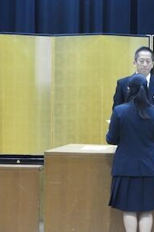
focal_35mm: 559
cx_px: 135
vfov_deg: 3.7
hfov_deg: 2.5
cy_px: 116
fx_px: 3595
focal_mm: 71.7
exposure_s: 1/8
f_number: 5.6
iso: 800
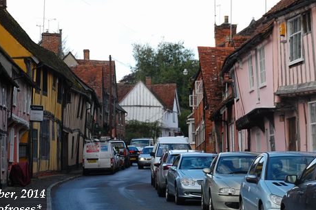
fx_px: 1396
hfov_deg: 12.9
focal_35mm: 159
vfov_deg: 8.6
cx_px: 150
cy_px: 102
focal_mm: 90
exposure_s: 1/500
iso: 400
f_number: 5.6
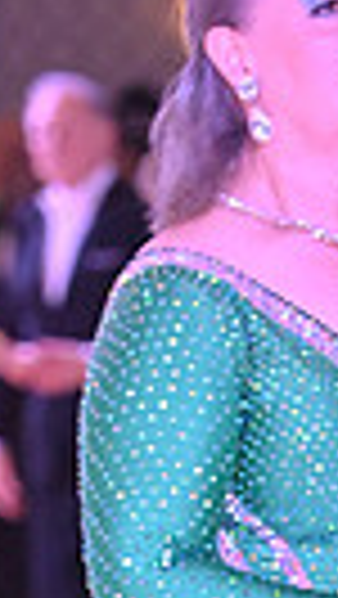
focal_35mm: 619
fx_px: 9844
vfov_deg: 3.5
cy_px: 922
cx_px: 768
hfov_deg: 2.0
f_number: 5.6
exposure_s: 1/320
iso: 5000
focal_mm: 135
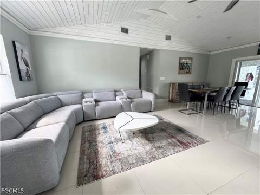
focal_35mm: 14
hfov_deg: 102.1
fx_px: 105
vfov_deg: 85.7
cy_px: 98
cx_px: 130
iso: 200
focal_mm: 2.22
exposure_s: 1/99
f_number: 2.2
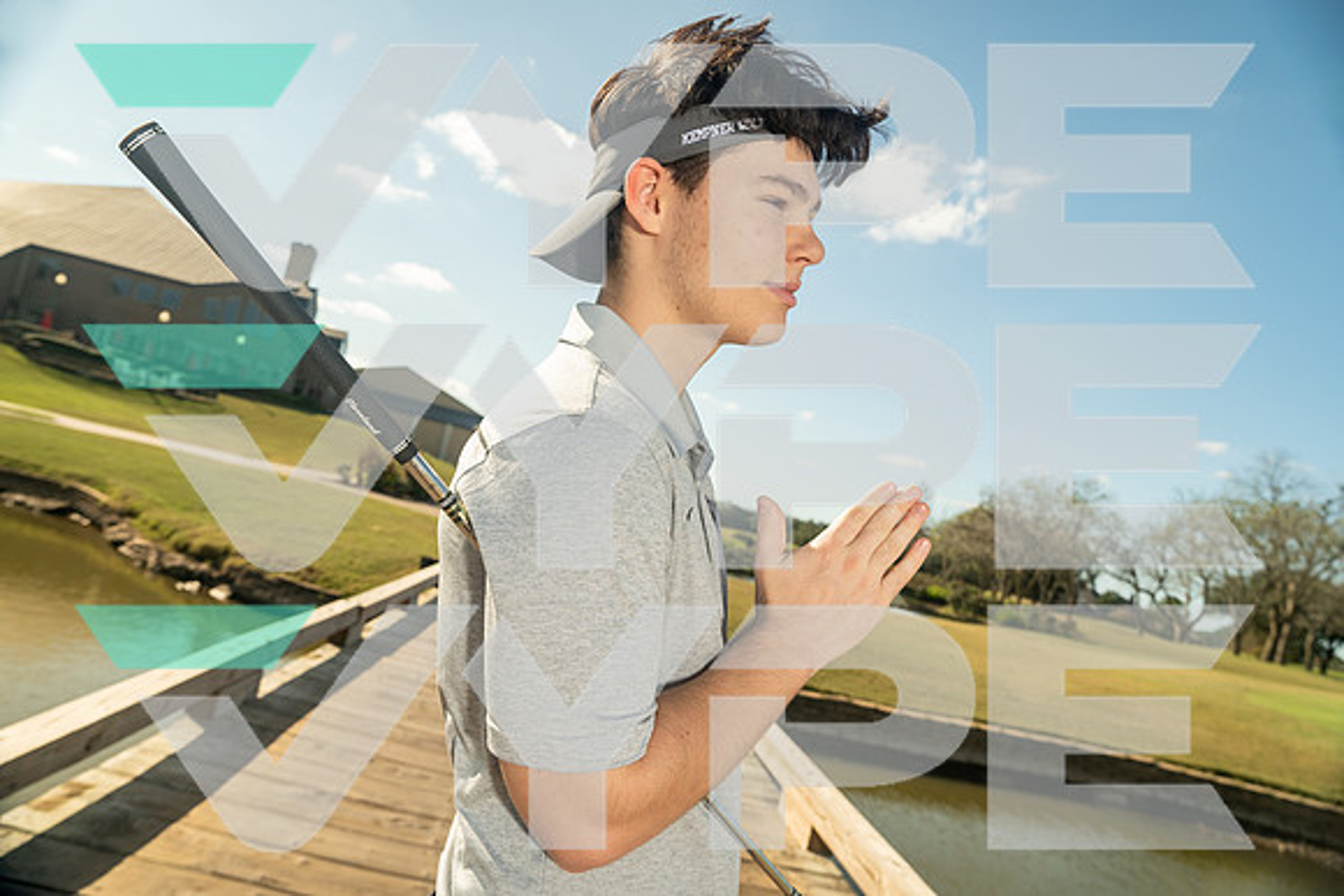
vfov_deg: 49.6
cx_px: 672
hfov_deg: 69.4
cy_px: 448
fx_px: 971
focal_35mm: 26
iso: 500
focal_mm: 26
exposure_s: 1/200
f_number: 5.6
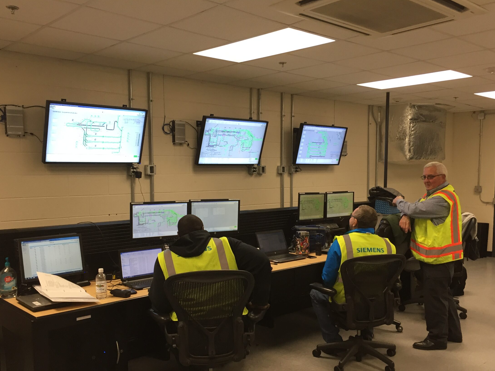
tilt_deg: -5.0
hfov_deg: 54.0
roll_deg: +0.0
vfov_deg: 41.7
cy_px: 215
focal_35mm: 34
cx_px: 251
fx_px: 486
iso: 32
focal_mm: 4.15
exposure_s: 1/30
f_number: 2.2
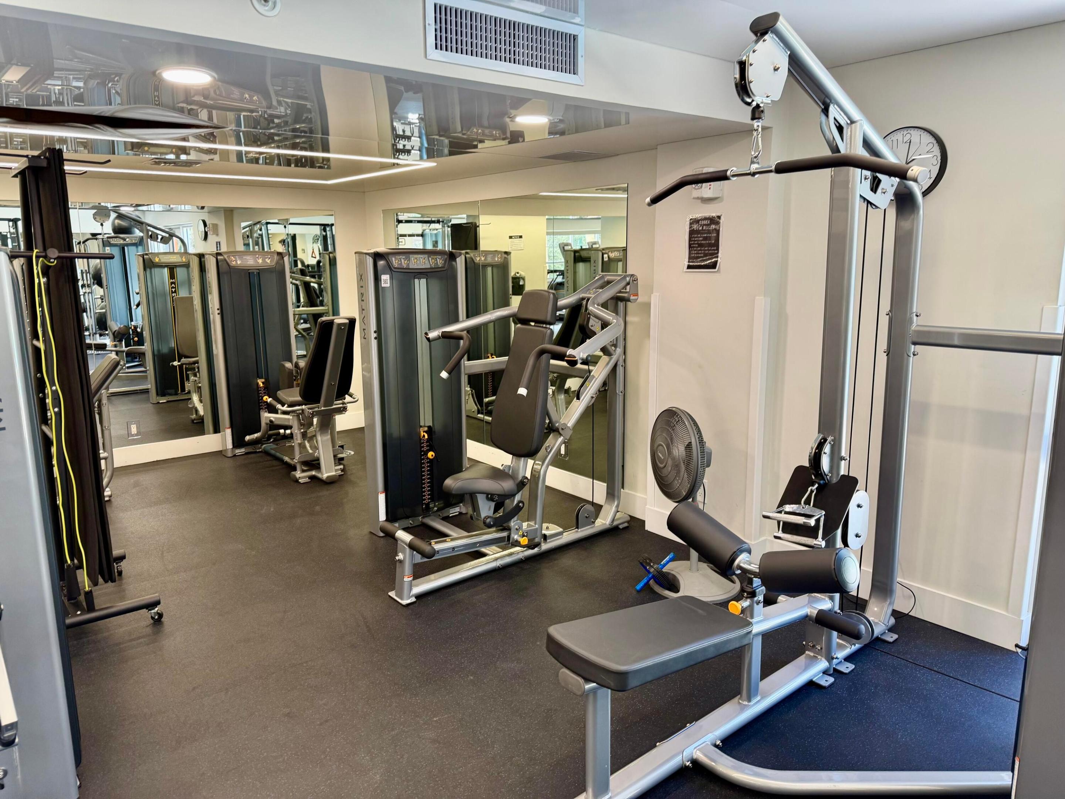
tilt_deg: -9.0
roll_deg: +0.3
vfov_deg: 56.8
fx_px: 738
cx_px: 532
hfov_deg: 71.6
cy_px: 400
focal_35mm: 24
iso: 125
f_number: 1.78
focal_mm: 6.76
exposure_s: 1/60
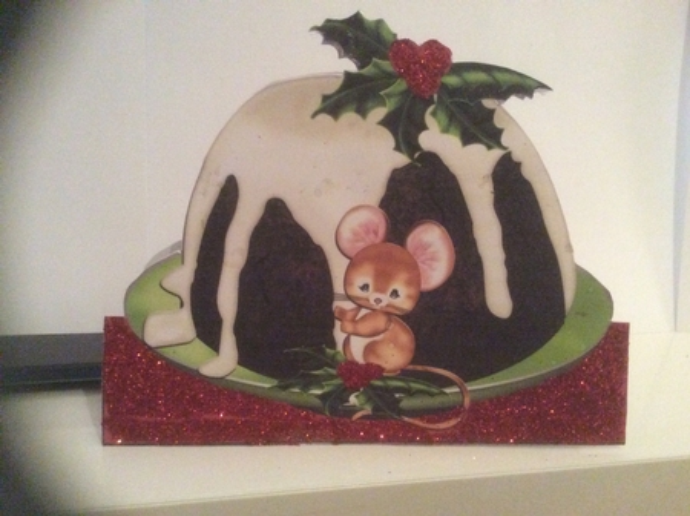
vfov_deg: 44.0
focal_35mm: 32
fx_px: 637
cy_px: 258
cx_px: 345
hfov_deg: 56.9
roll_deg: -3.2
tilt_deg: -14.1
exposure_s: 1/17
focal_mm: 3.3
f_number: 2.4
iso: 500
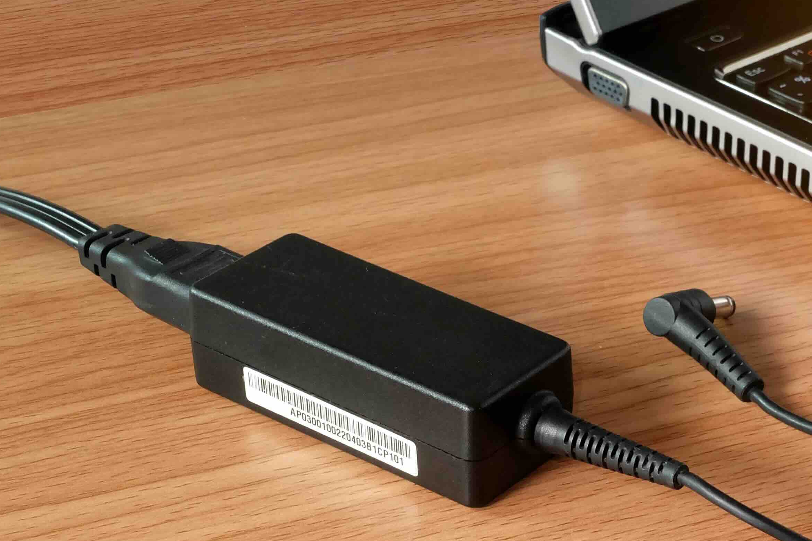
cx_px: 763
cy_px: 280
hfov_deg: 19.6
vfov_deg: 13.4
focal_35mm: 102
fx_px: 2300
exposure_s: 1/27
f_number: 13
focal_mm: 32.5
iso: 2000
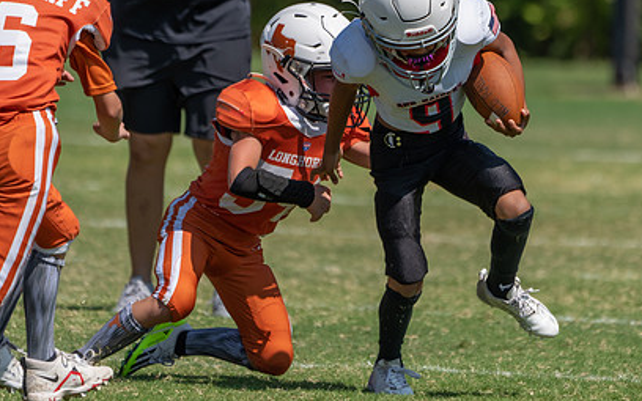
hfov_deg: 3.0
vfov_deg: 1.9
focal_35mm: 700
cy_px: 83
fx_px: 12248
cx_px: 424
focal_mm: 400
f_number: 5.6
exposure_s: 1/1000
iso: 160
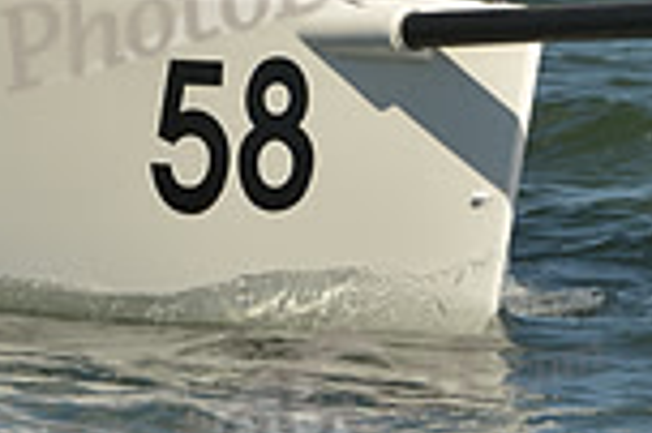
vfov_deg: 1.0
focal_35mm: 1334
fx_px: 24134
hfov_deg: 1.5
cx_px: -219
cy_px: -182
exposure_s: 1/1000
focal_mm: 350
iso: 280
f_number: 11
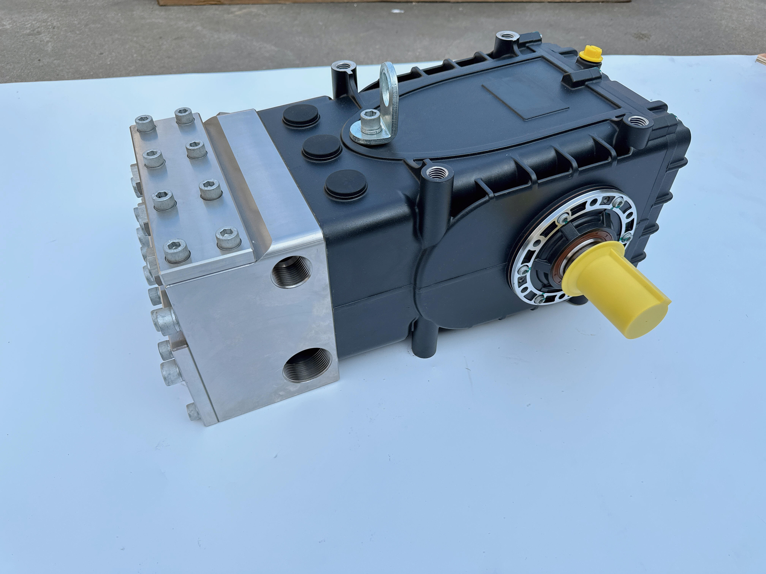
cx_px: 383
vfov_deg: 56.8
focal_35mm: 24
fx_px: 531
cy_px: 287
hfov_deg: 71.6
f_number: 1.78
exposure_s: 1/1395
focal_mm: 6.86
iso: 80
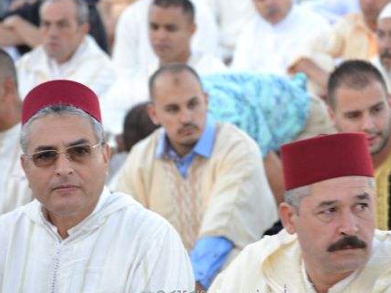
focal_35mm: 248
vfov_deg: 6.0
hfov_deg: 8.0
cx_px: 220
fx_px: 2801
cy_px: 187
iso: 220
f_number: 5.6
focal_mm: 116
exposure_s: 1/125
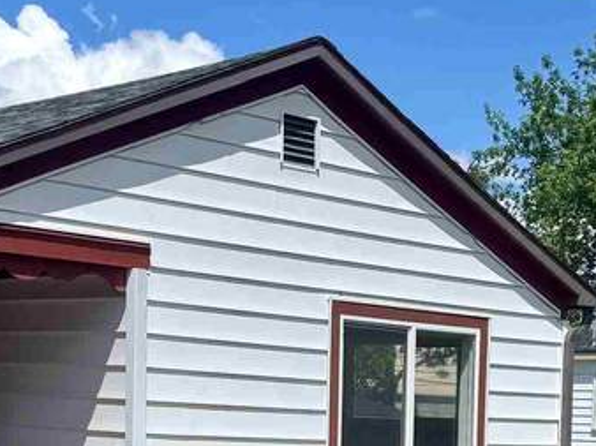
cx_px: 443
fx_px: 1566
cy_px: 601
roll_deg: -1.8
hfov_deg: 21.4
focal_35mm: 91
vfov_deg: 15.3
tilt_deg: -8.0
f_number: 1.78
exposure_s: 1/4405
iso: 80
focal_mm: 6.76
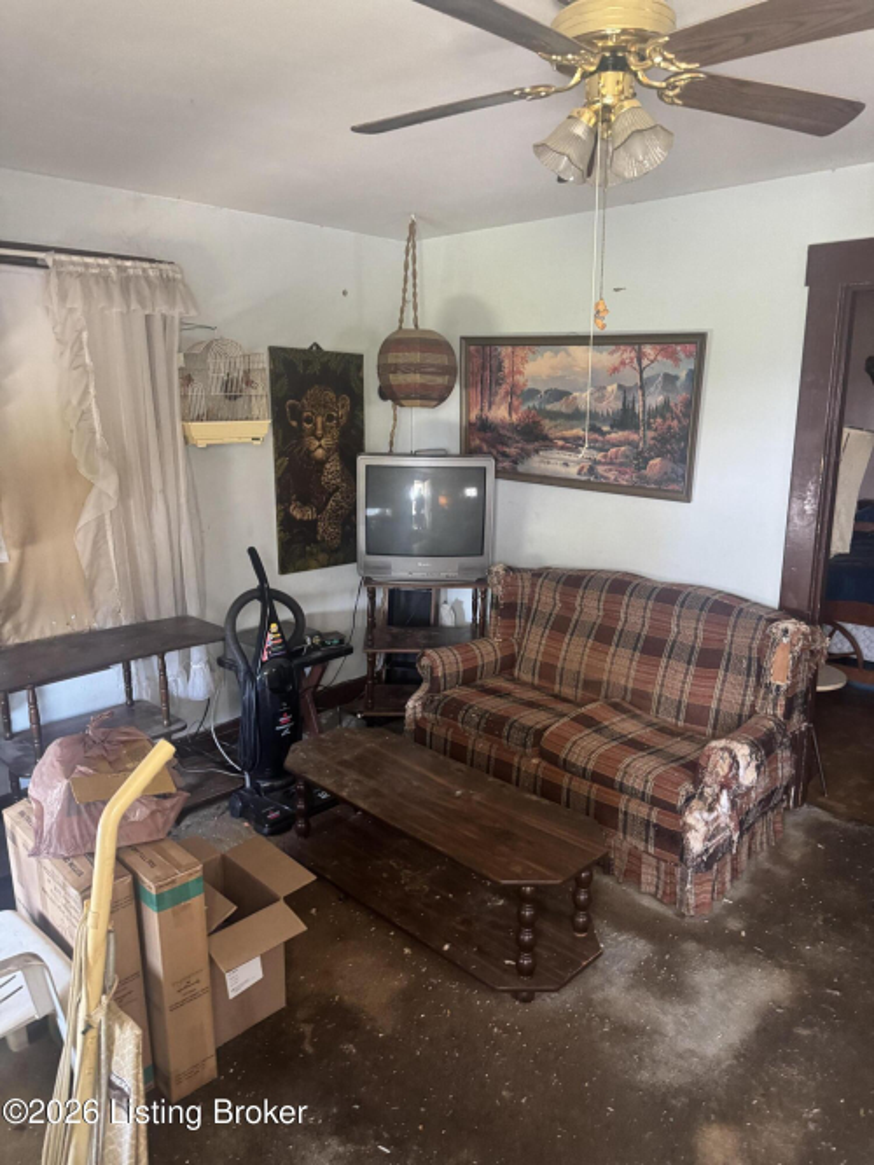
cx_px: 437
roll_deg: +0.5
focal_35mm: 24
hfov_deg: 56.8
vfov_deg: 71.6
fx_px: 808
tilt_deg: -12.7
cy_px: 582
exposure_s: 1/60
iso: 500
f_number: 1.78
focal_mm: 6.76
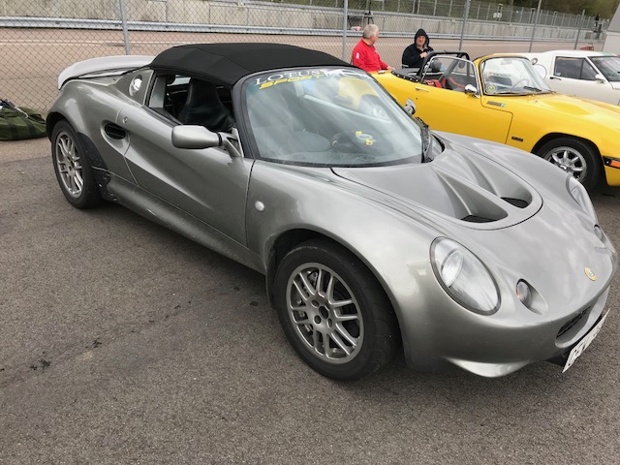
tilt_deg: -23.1
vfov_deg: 49.7
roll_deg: -3.8
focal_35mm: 28
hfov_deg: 63.4
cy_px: 232
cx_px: 310
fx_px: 502
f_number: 1.8
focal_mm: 3.99
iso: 20
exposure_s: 1/512
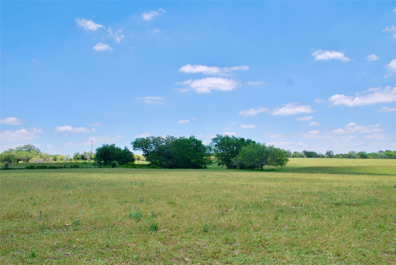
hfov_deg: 51.2
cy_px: 132
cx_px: 198
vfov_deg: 35.6
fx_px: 413
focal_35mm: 38
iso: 100
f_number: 8
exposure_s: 1/250
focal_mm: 25
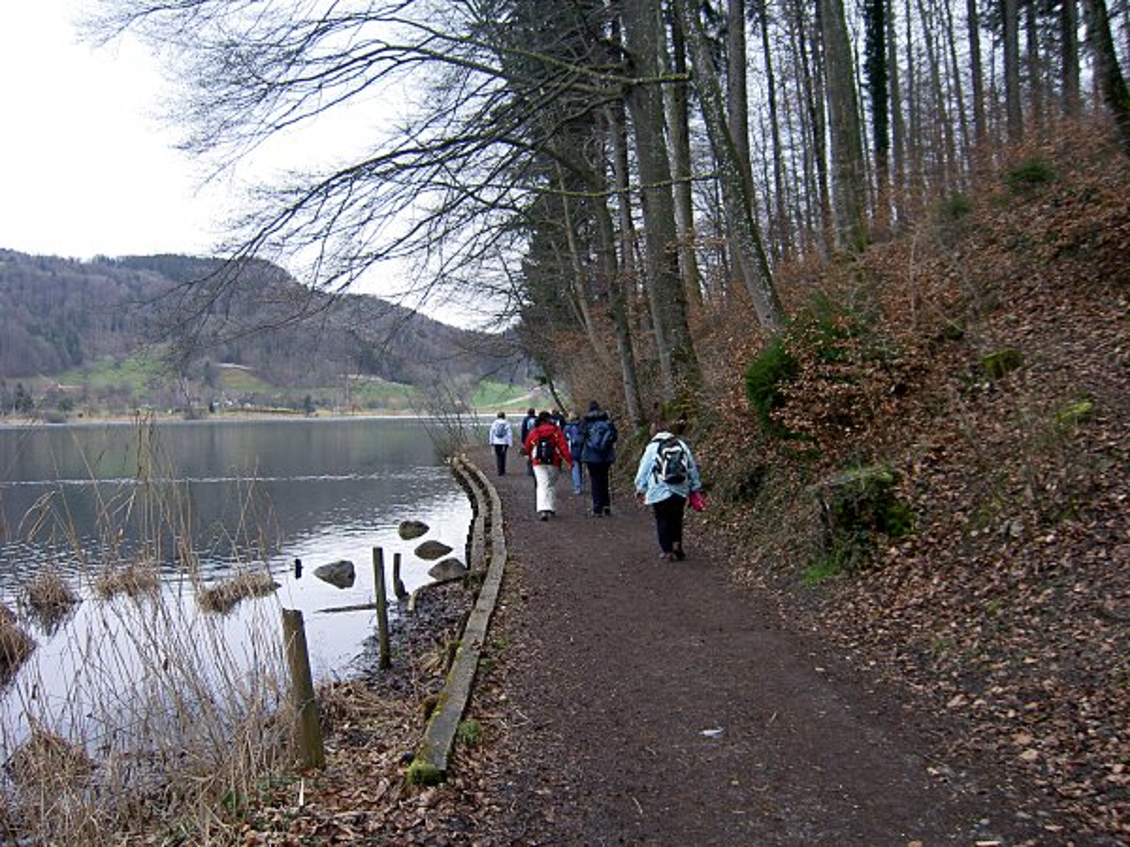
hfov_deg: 54.0
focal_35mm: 34
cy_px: 424
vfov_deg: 41.8
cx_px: 565
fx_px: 1110
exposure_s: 1/100
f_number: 2.8
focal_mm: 5.6
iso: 50
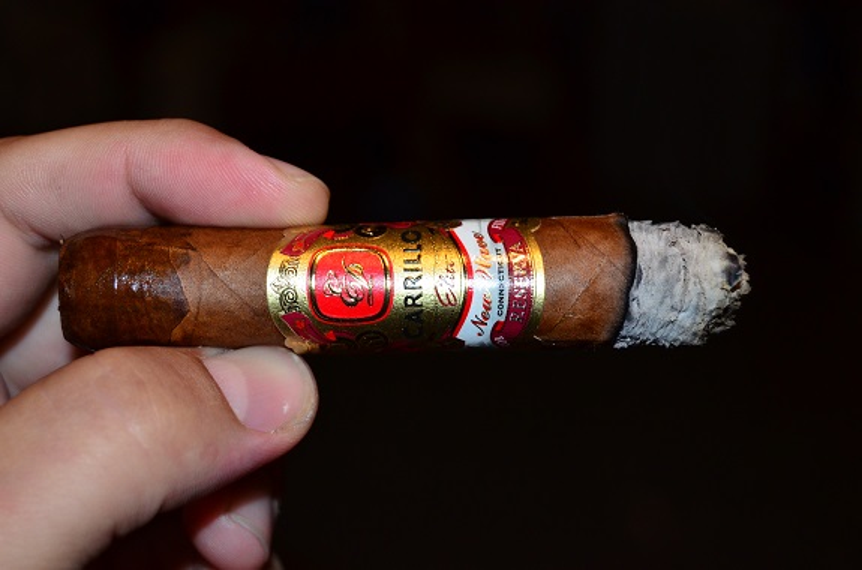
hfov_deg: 24.7
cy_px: 285
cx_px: 431
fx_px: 1970
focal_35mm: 82
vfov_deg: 16.5
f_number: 5.6
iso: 1100
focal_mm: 55
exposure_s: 1/60
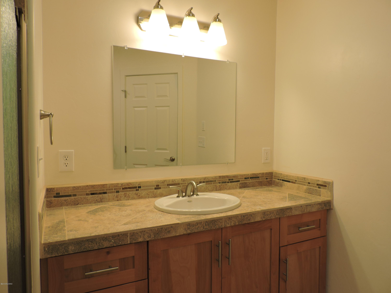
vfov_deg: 56.8
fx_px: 271
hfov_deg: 71.6
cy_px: 146
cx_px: 196
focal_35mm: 24
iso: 100
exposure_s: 1/50
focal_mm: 4.3
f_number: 3
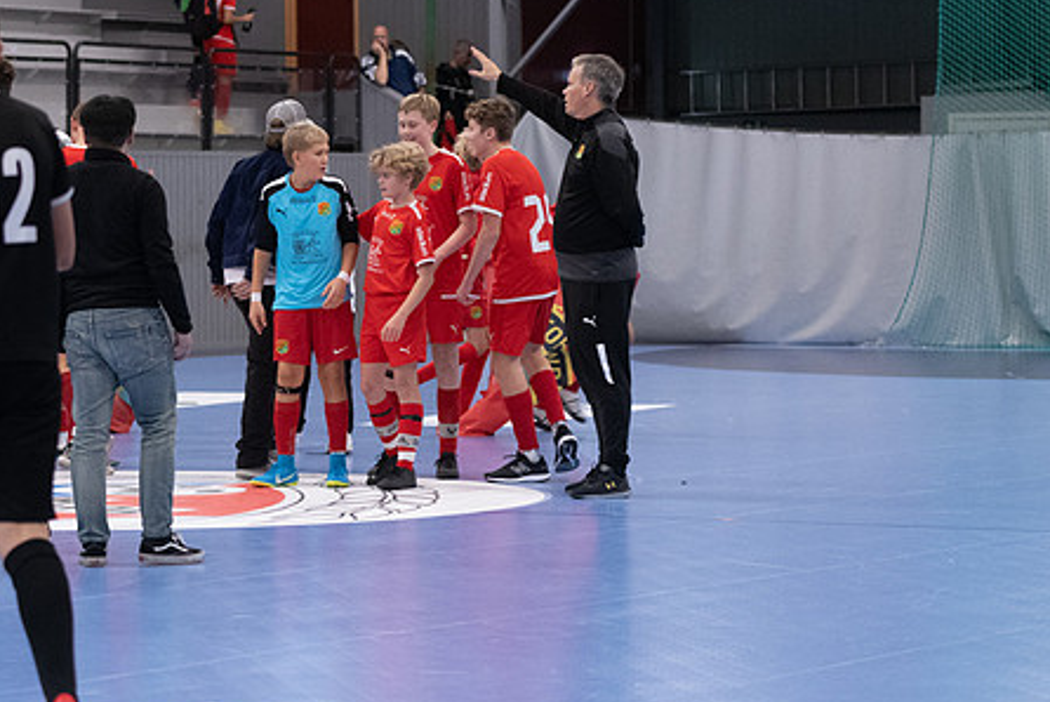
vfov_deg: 8.6
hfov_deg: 12.8
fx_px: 4670
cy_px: 364
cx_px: 417
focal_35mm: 160
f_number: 3.2
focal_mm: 82
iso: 5600
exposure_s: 1/400
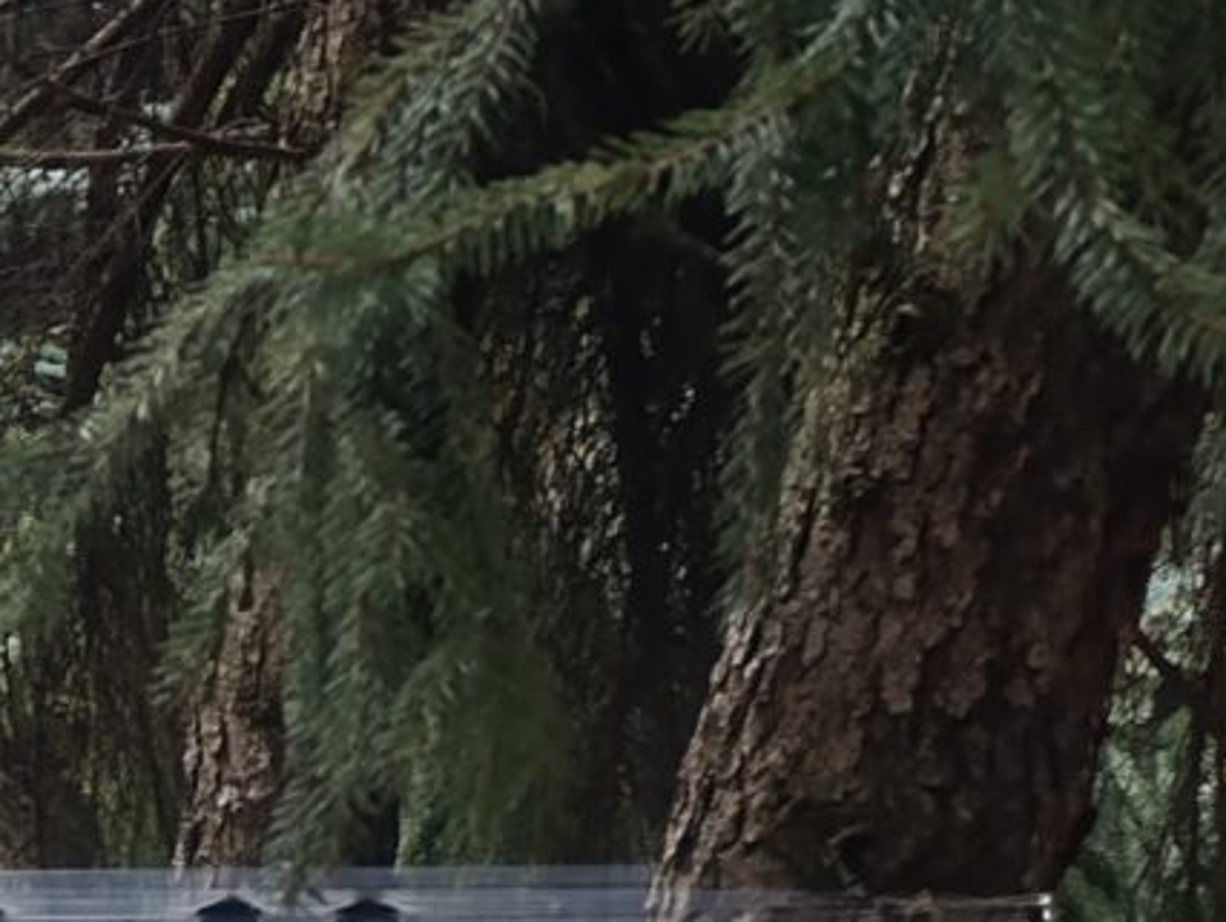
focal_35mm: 138
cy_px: 1680
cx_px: -1174
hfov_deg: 12.6
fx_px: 4892
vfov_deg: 10.1
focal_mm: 6.14
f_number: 1.6
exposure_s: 1/100
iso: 640
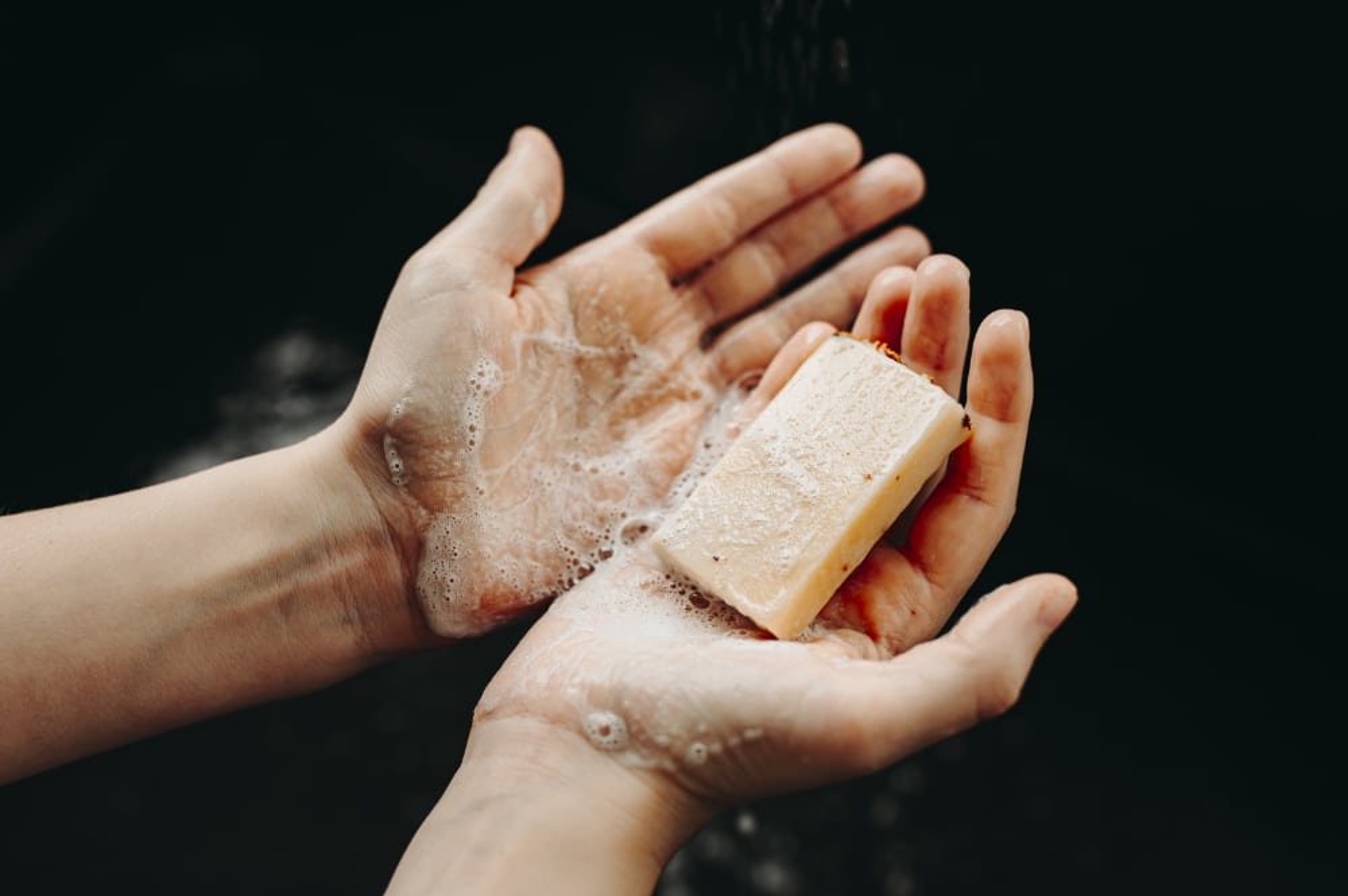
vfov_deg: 26.9
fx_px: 1871
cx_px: 674
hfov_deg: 39.6
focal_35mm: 50
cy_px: 448
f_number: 3.2
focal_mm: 50
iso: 500
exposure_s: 1/200
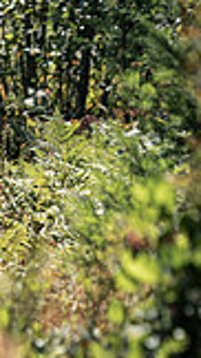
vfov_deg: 3.6
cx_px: -127
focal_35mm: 605
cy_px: 159
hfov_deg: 2.0
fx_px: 5738
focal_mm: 100
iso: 100
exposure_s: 1/1000
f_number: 2.8
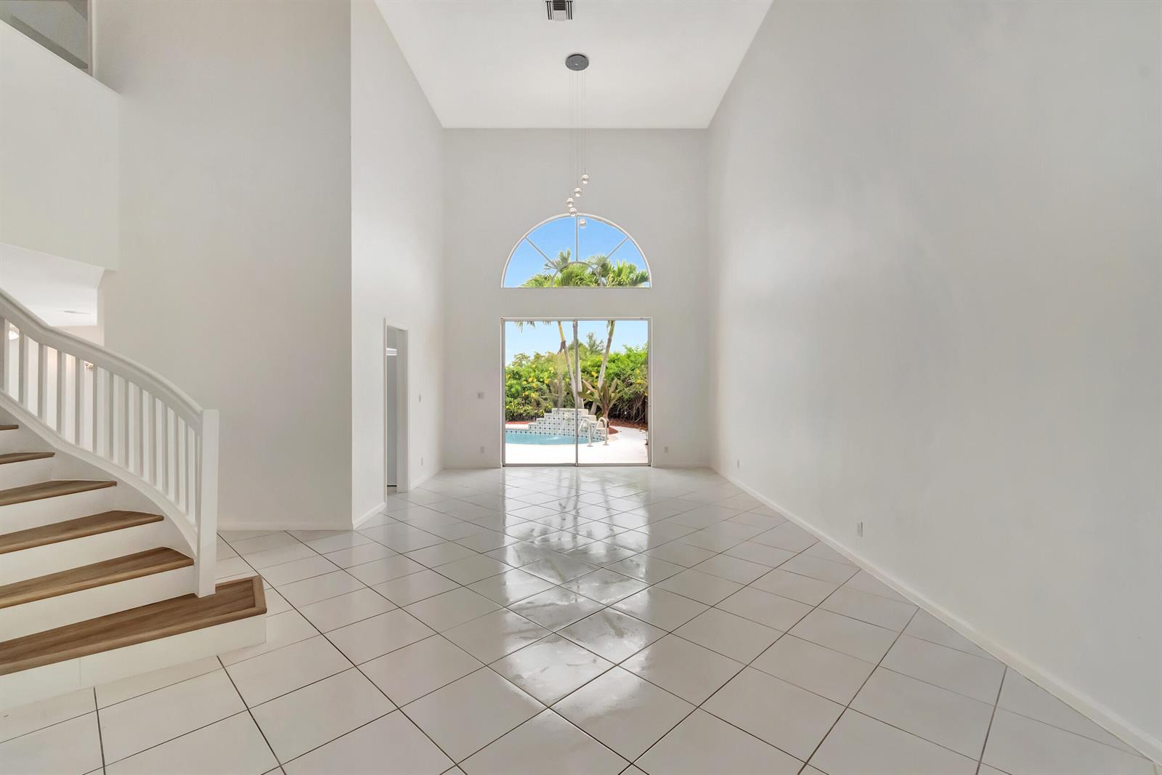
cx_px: 581
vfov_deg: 77.3
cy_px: 388
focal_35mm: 15
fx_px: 484
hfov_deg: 100.4
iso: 1600
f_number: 9
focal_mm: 10
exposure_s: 1/200
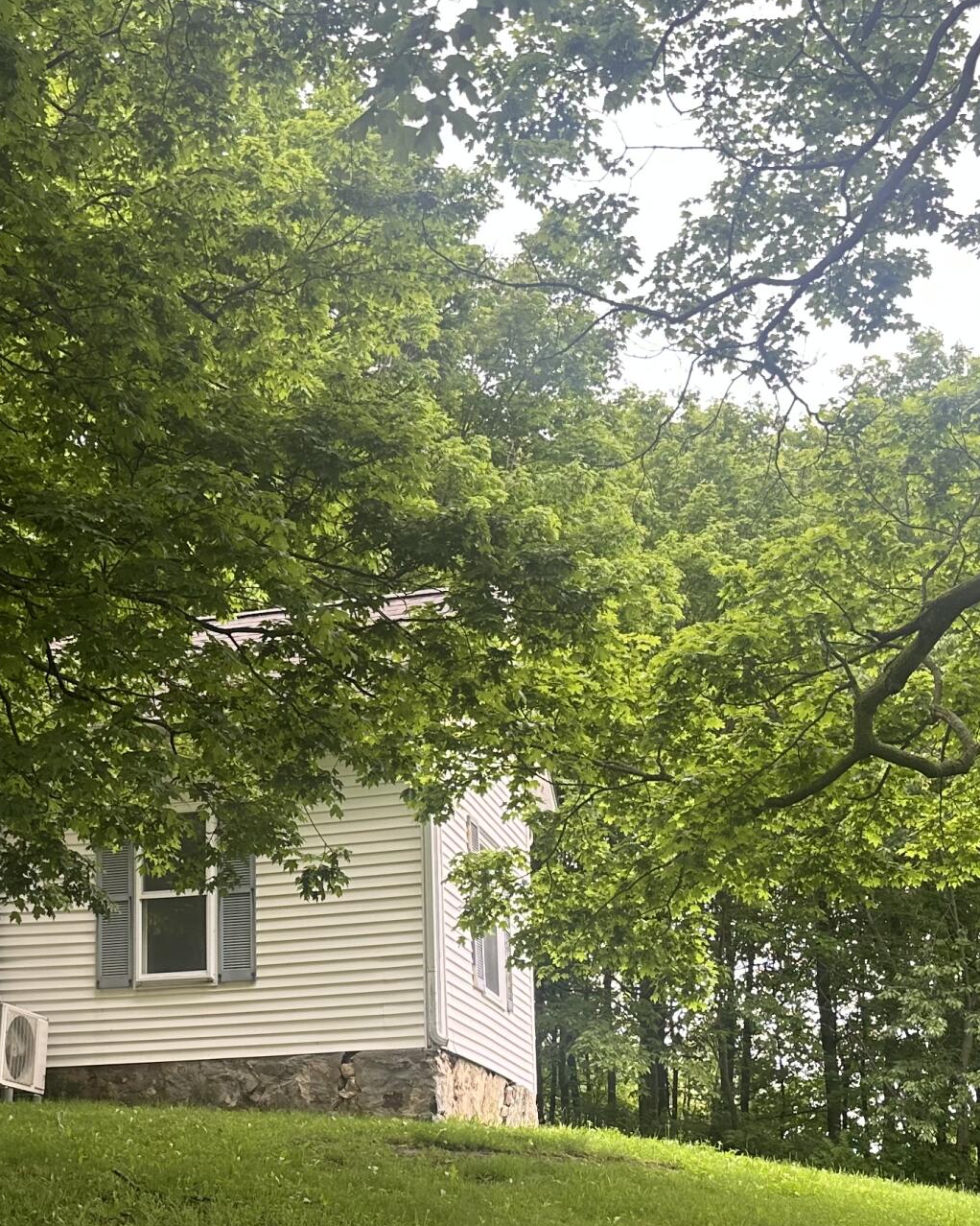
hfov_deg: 27.4
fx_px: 1995
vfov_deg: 33.3
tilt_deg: +11.3
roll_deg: +1.5
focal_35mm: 55
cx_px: 304
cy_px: 948
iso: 80
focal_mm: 6.86
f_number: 1.78
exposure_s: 1/172
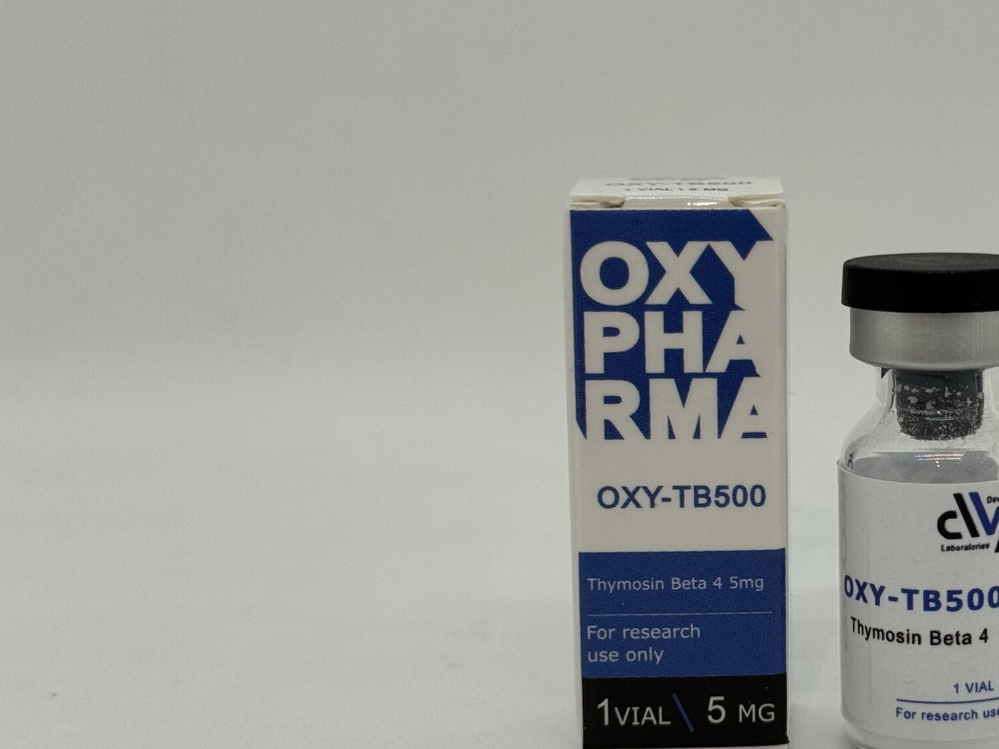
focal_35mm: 81
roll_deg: -0.1
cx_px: 814
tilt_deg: -10.7
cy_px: 389
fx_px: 2338
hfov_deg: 23.7
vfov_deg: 18.2
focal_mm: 6.76
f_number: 1.78
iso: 64
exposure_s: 1/707
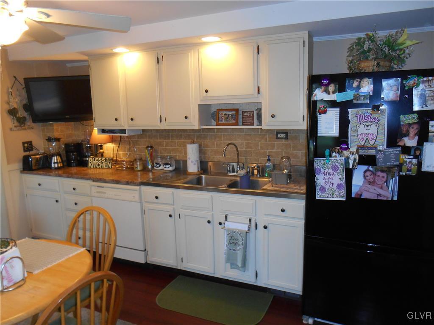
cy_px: 162
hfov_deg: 67.3
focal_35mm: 26
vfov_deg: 53.1
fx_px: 326
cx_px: 217
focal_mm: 4.7
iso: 200
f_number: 3.4
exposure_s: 1/25
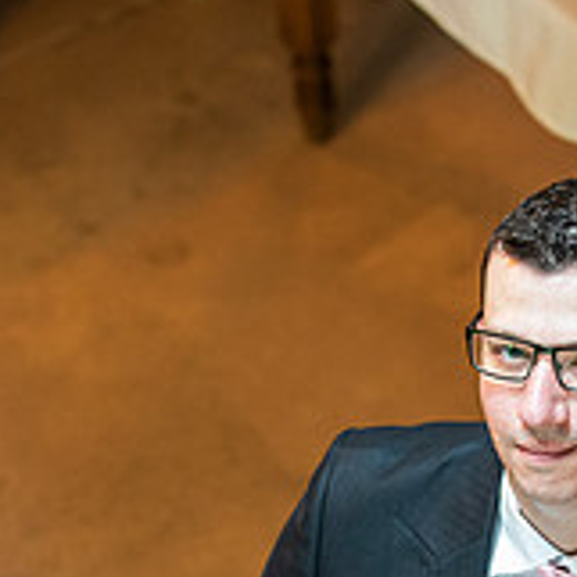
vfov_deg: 8.1
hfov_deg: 8.2
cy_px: 561
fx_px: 4036
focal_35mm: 214
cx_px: 430
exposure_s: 1/60
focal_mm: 70
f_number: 2.8
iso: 1600
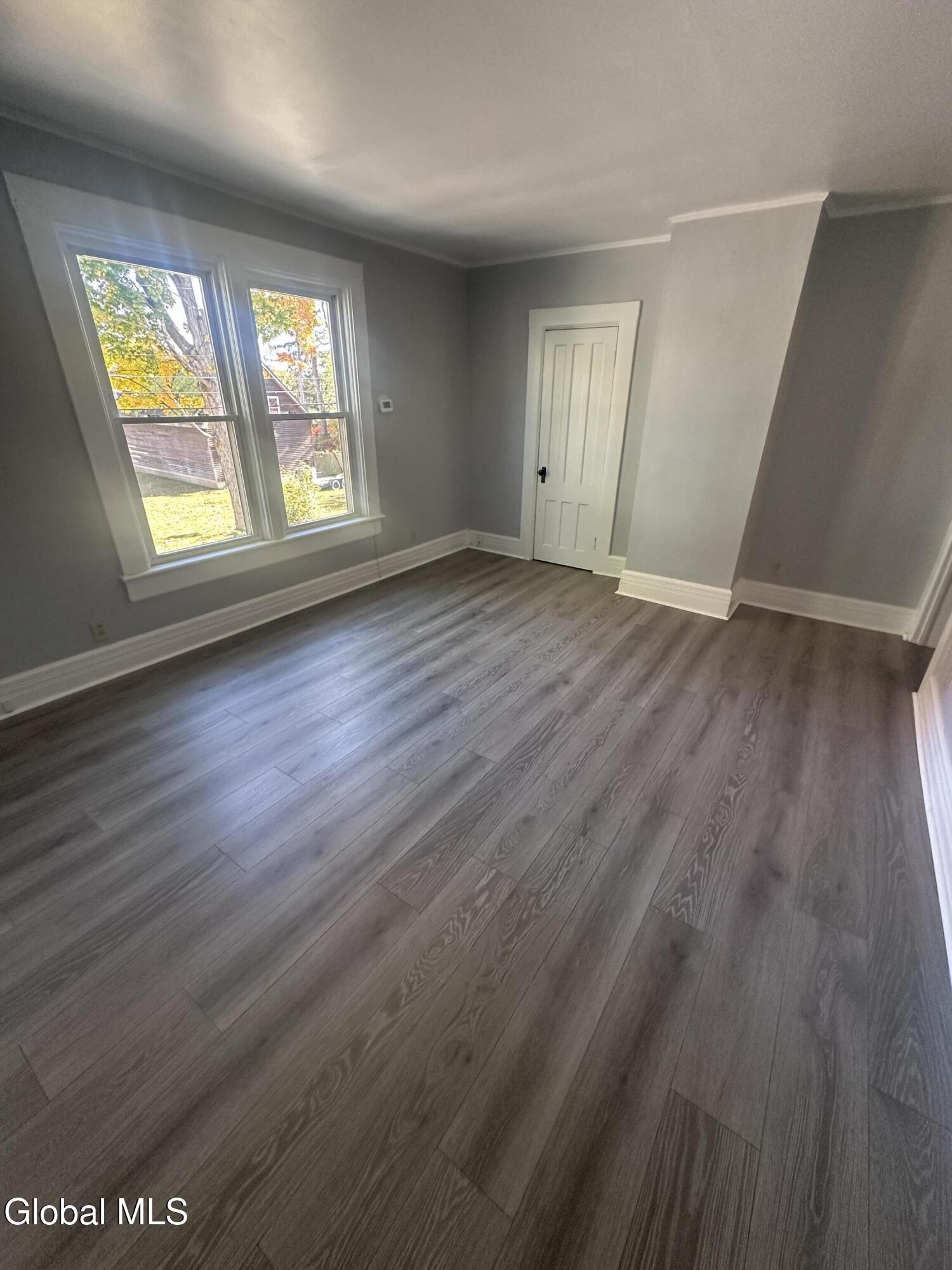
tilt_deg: -24.5
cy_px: 635
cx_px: 476
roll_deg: -1.7
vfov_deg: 102.1
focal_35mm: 14
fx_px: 513
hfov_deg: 85.7
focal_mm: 2.22
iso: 320
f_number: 2.2
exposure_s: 1/99
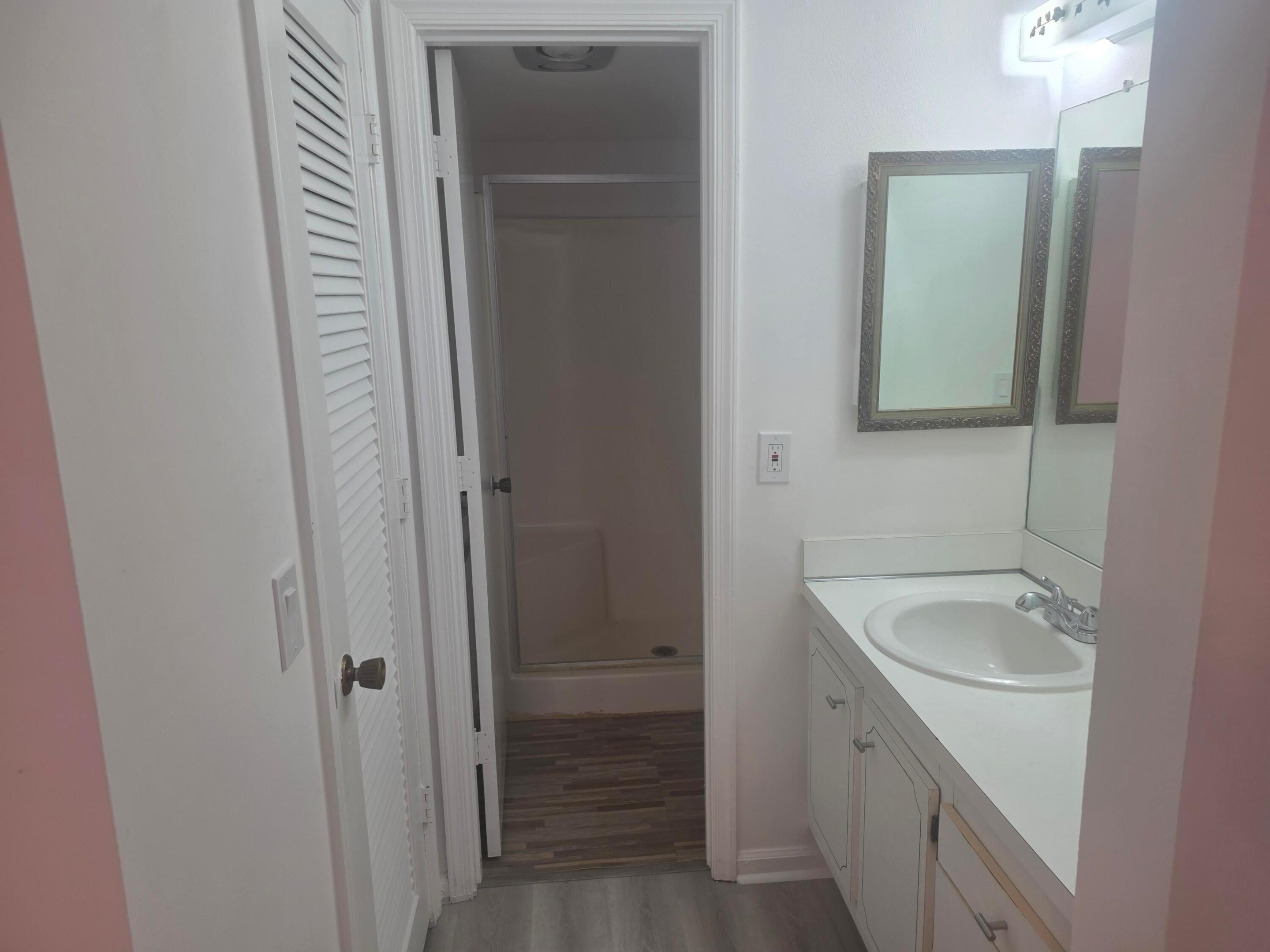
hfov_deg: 73.9
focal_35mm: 23
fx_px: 844
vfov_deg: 58.9
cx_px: 635
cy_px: 476
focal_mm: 6.25
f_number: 1.7
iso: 64
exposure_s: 1/120
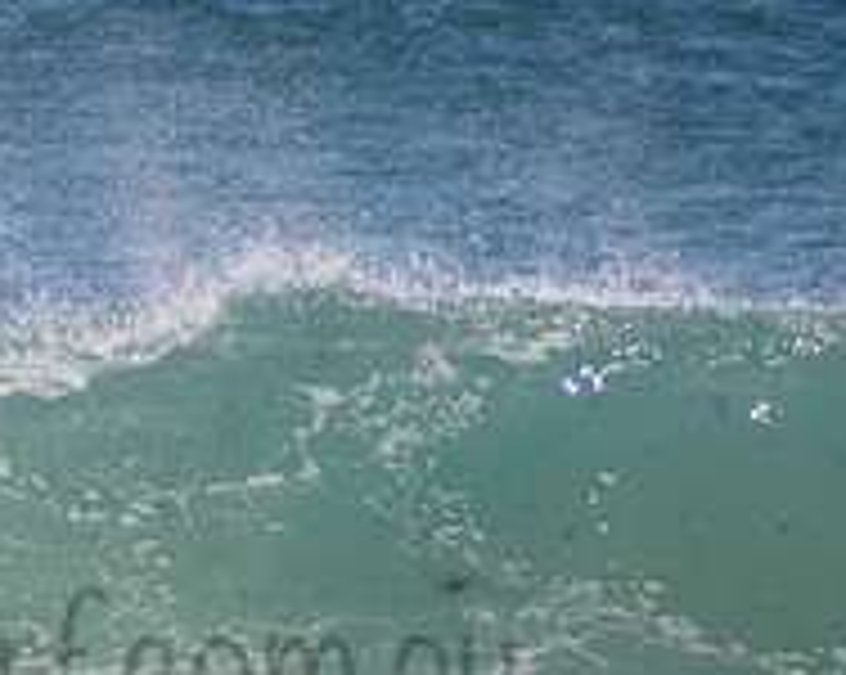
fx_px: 43497
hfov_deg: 1.1
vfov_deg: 0.9
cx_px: 40
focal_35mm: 1739
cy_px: 619
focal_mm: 400
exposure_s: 1/1250
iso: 220
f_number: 5.6
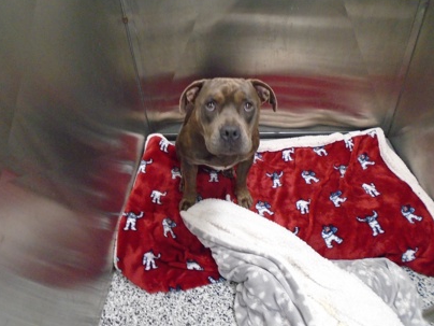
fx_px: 339
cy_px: 158
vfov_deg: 51.3
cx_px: 215
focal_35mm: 27
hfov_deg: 65.3
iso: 800
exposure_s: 1/13
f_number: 3.2
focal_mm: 4.6
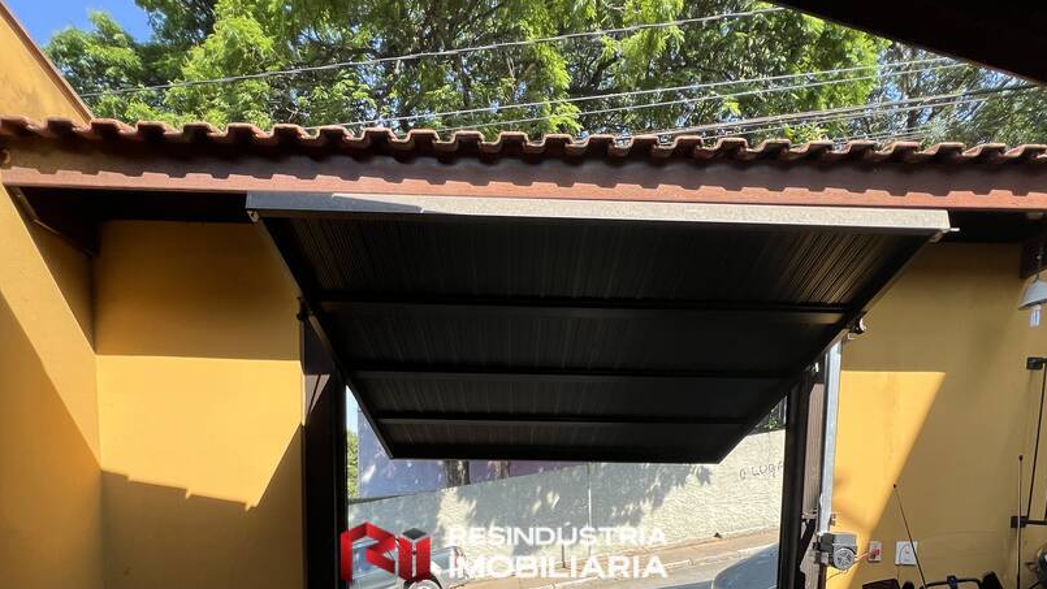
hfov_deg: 89.6
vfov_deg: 50.2
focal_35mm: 19
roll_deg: -0.5
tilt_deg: -4.1
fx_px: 528
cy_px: 554
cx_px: 525
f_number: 1.8
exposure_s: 1/382
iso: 32
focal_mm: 1.57
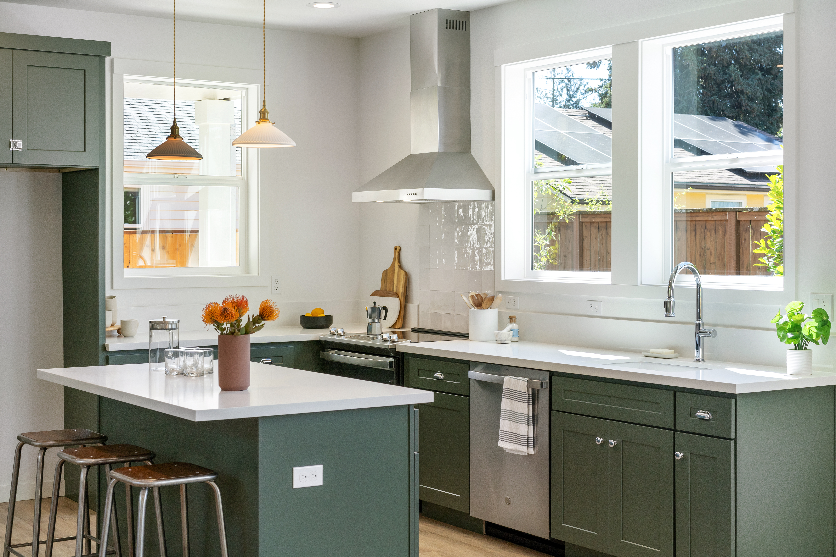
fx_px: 1277
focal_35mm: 55
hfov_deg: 36.2
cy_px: 278
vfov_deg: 24.6
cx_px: 418
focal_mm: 55
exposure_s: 1/100
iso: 400
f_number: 8
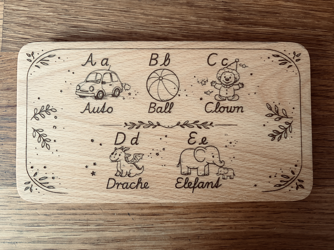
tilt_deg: -87.9
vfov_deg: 53.1
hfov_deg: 67.3
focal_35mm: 26
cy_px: 125
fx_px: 251
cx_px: 167
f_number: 1.6
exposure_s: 1/60
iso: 400
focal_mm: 5.96
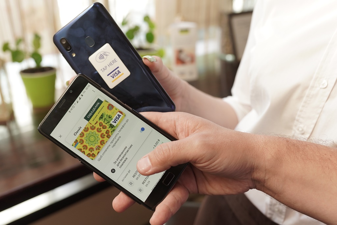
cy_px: 112
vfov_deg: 37.9
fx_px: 328
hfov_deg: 54.4
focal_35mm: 35
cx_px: 168
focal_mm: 35
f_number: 4
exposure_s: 1/125
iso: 800
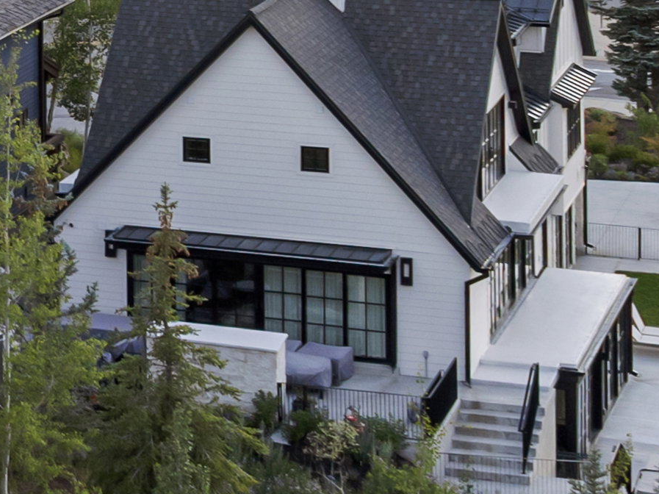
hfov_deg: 13.4
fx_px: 2683
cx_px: -230
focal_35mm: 141
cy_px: 134
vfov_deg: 10.5
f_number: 2.8
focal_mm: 12.29
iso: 130
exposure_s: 1/20
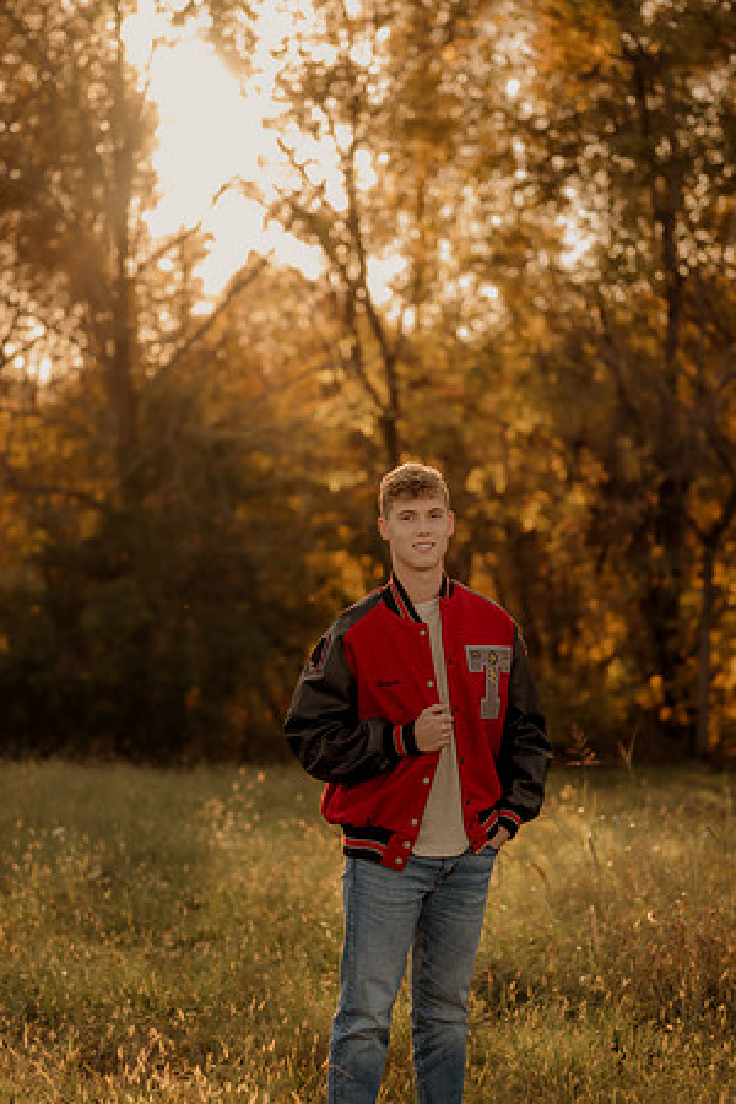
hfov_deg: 18.2
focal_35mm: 75
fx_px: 2300
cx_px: 368
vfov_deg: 27.0
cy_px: 552
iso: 250
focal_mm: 50
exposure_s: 1/1000
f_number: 1.8
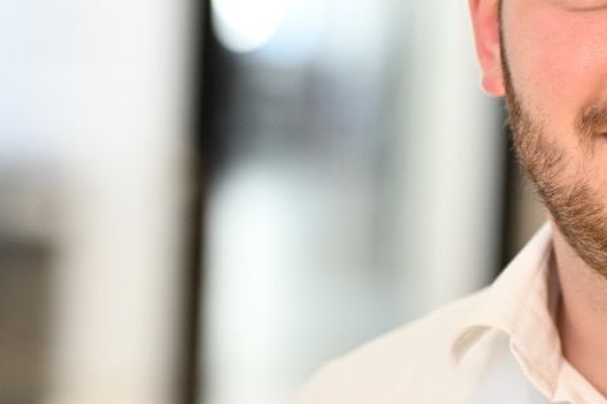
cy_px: 181
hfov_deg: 8.3
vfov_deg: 5.6
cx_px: 616
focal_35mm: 247
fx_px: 4163
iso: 1000
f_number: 2.7
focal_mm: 93
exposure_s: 1/60
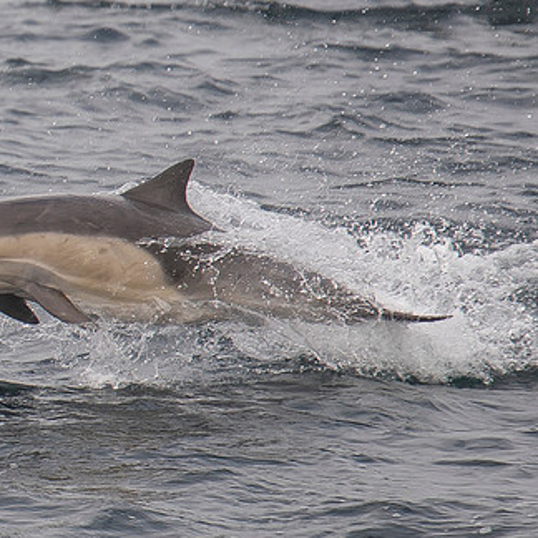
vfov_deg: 1.6
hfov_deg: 1.6
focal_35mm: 1085
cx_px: -767
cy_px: 153
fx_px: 19078
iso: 100
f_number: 2.8
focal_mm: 200
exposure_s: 1/1250
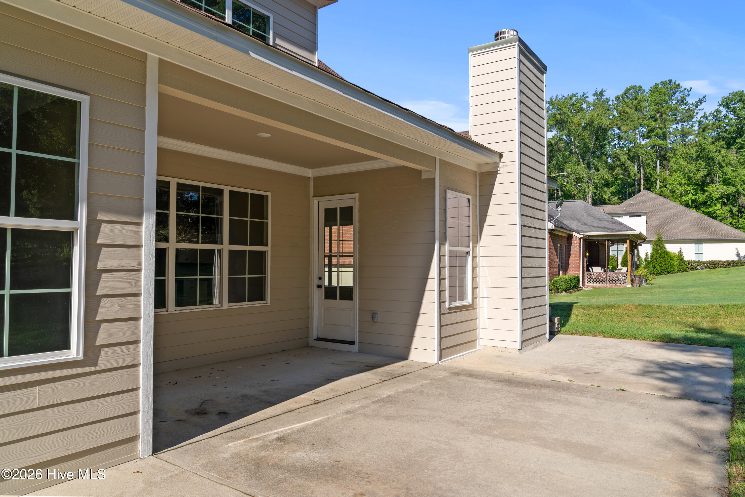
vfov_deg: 53.1
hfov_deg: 73.7
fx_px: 497
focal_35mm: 24
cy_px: 248
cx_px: 372
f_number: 6.3
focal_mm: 24
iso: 80
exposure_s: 1/125
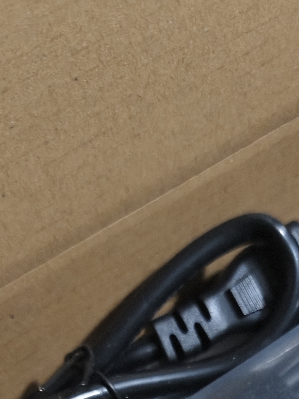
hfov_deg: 24.4
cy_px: 516
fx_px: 691
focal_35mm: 60
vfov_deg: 27.1
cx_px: 179
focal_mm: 5.5
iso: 353
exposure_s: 1/60
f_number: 1.75
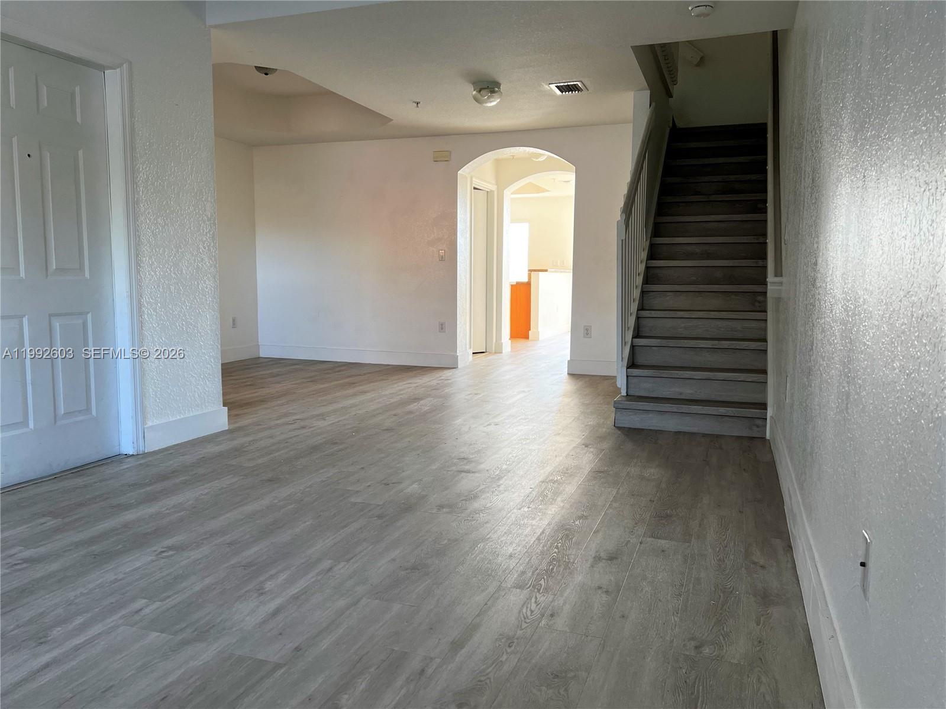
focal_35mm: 26
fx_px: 710
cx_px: 473
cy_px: 354
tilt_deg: -7.3
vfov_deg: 53.1
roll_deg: +1.5
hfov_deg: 67.3
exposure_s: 1/121
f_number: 1.5
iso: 100
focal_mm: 5.7
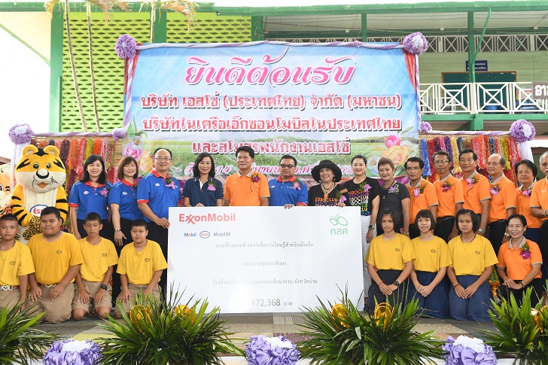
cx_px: 274
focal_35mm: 39
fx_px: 593
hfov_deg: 49.6
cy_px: 182
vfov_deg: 34.2
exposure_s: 1/200
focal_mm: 26
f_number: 4.5
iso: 400
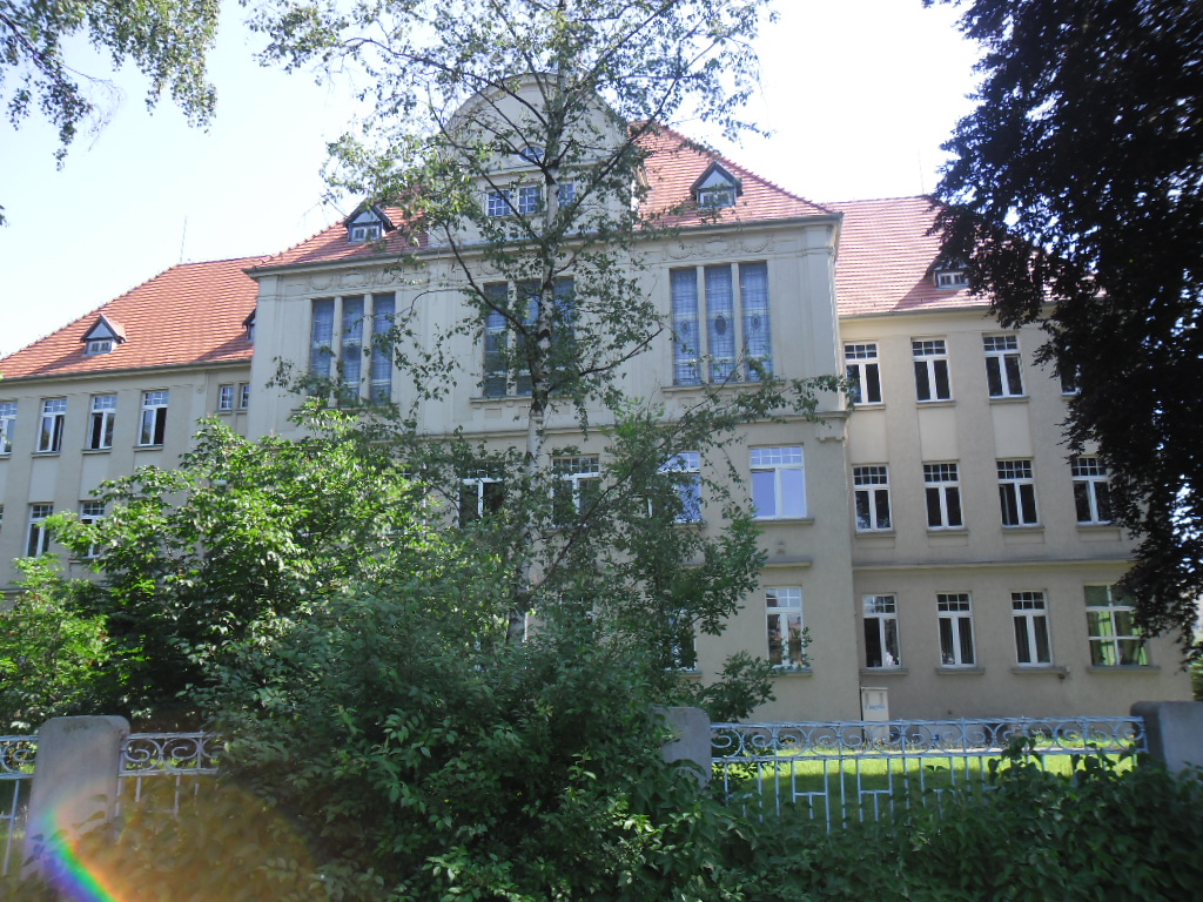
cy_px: 451
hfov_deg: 65.3
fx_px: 938
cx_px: 602
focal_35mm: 27
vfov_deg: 51.4
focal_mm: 4.9
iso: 80
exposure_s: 1/181
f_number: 3.5
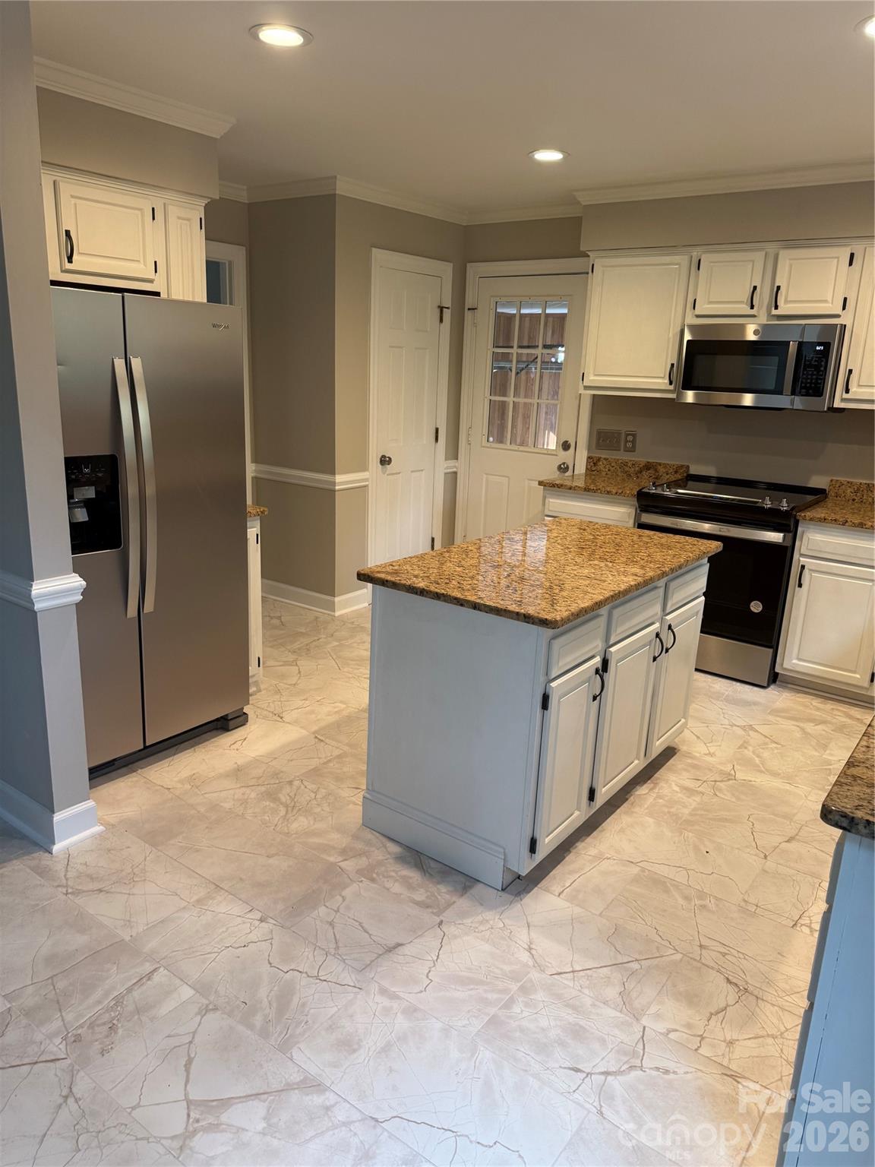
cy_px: 584
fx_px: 809
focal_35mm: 24
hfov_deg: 56.8
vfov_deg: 71.6
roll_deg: -2.9
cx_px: 438
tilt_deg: -14.9
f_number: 1.78
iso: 160
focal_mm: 6.76
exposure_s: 1/60
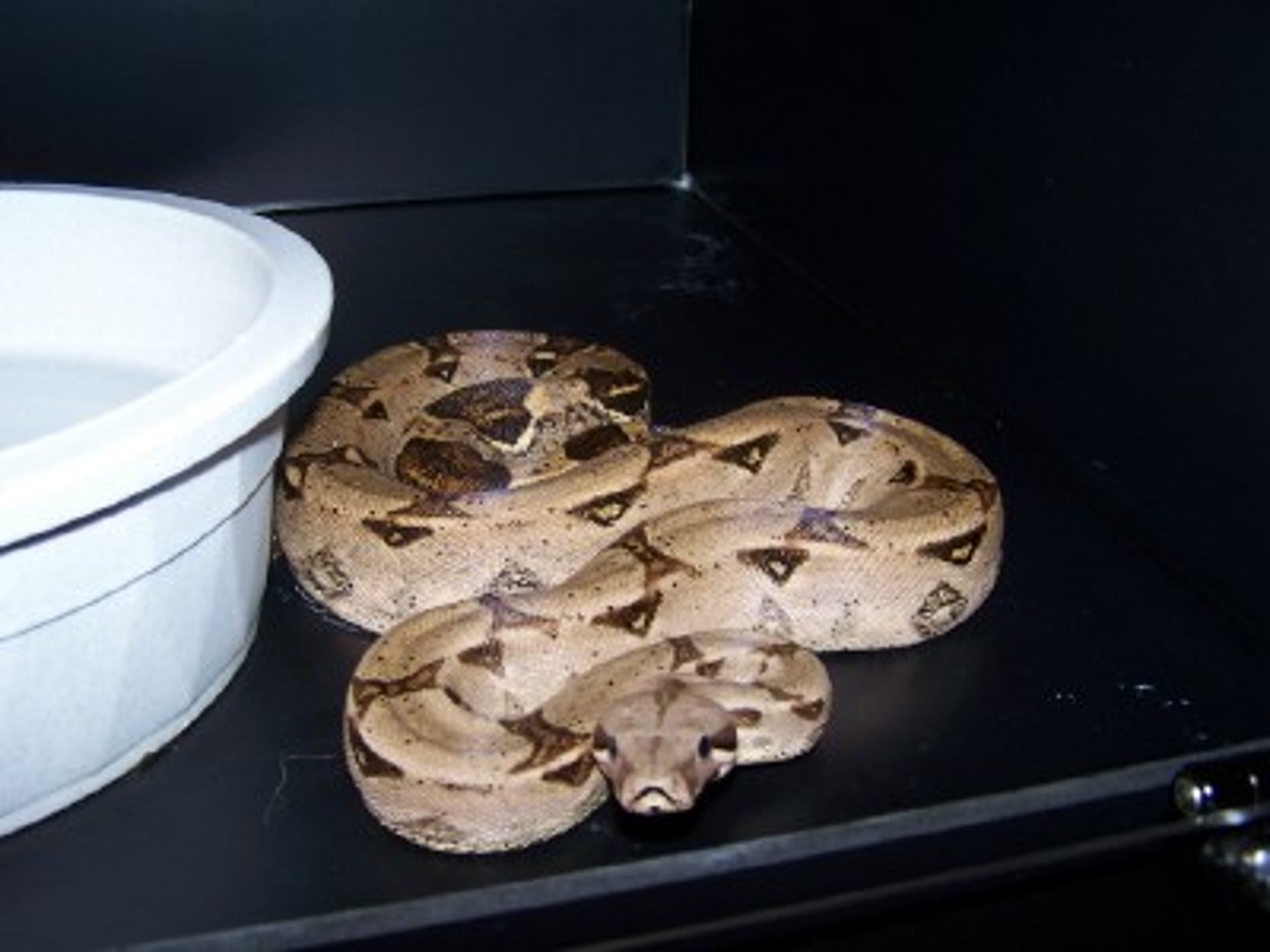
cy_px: 476
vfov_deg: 37.7
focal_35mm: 38
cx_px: 635
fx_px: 1394
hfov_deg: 49.0
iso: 80
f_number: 2.8
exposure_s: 1/60
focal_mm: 6.3
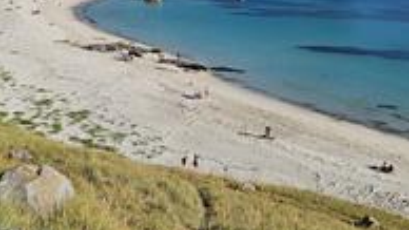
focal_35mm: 62
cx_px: 164
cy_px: 65
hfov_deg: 33.7
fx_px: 672
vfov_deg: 19.3
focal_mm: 5.4
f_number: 1.8
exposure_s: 1/2240
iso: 25
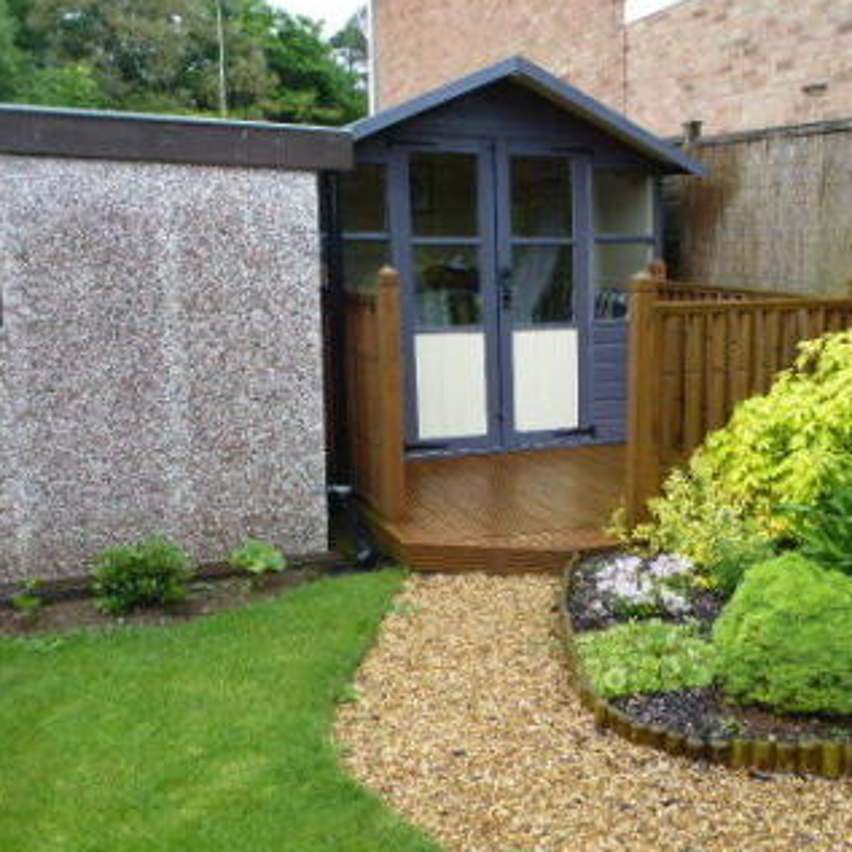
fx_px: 1086
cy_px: 493
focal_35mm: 39
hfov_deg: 41.5
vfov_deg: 42.7
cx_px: 646
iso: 200
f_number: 3.3
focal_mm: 4.3
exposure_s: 1/125
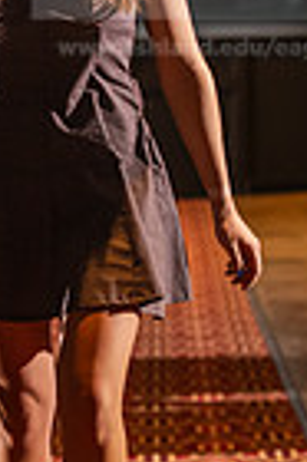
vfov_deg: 9.1
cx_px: -20
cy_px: 82
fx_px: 2885
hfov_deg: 6.1
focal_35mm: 225
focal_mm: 70
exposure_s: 1/250
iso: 2000
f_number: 3.2
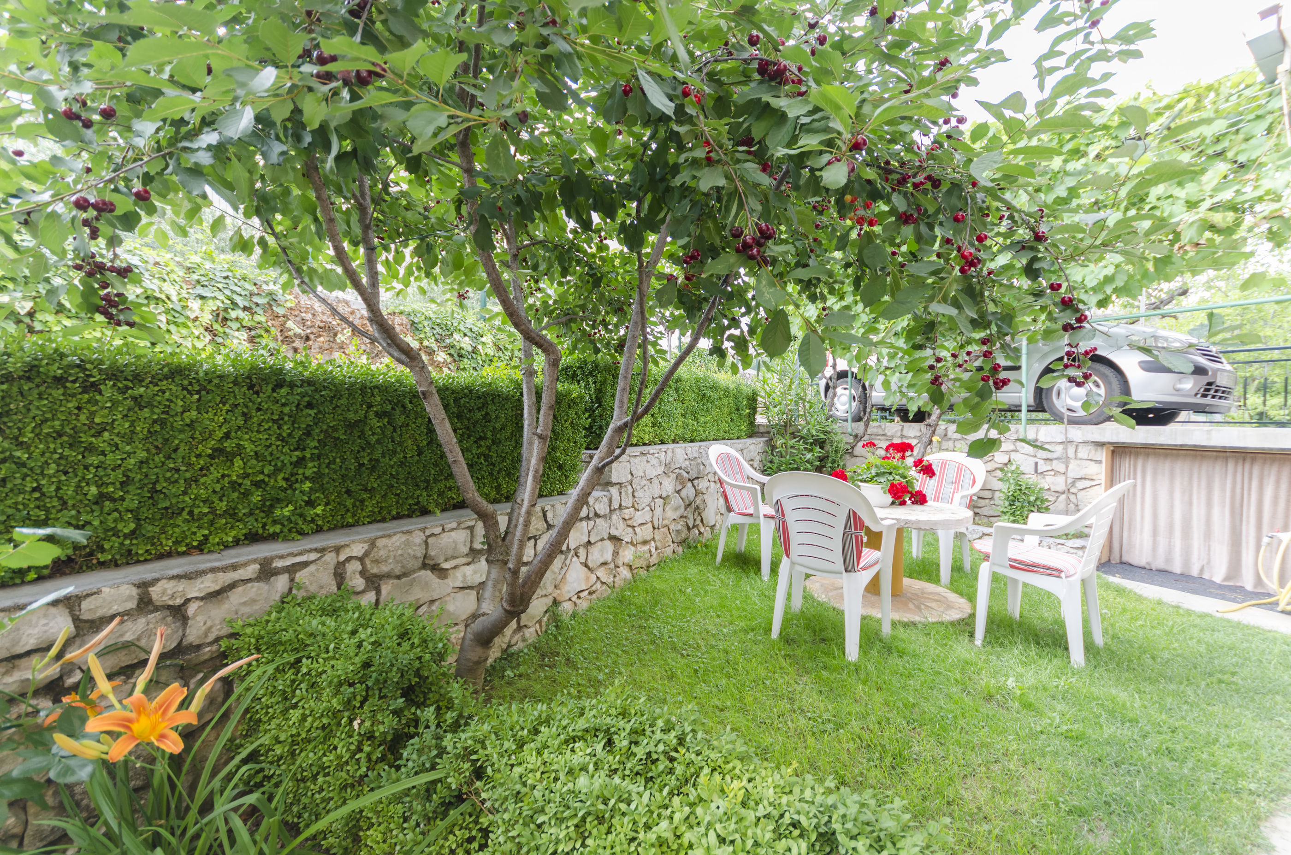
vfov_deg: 77.1
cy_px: 428
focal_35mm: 15
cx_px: 646
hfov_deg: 100.5
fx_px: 537
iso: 160
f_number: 4
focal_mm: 10
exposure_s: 1/30
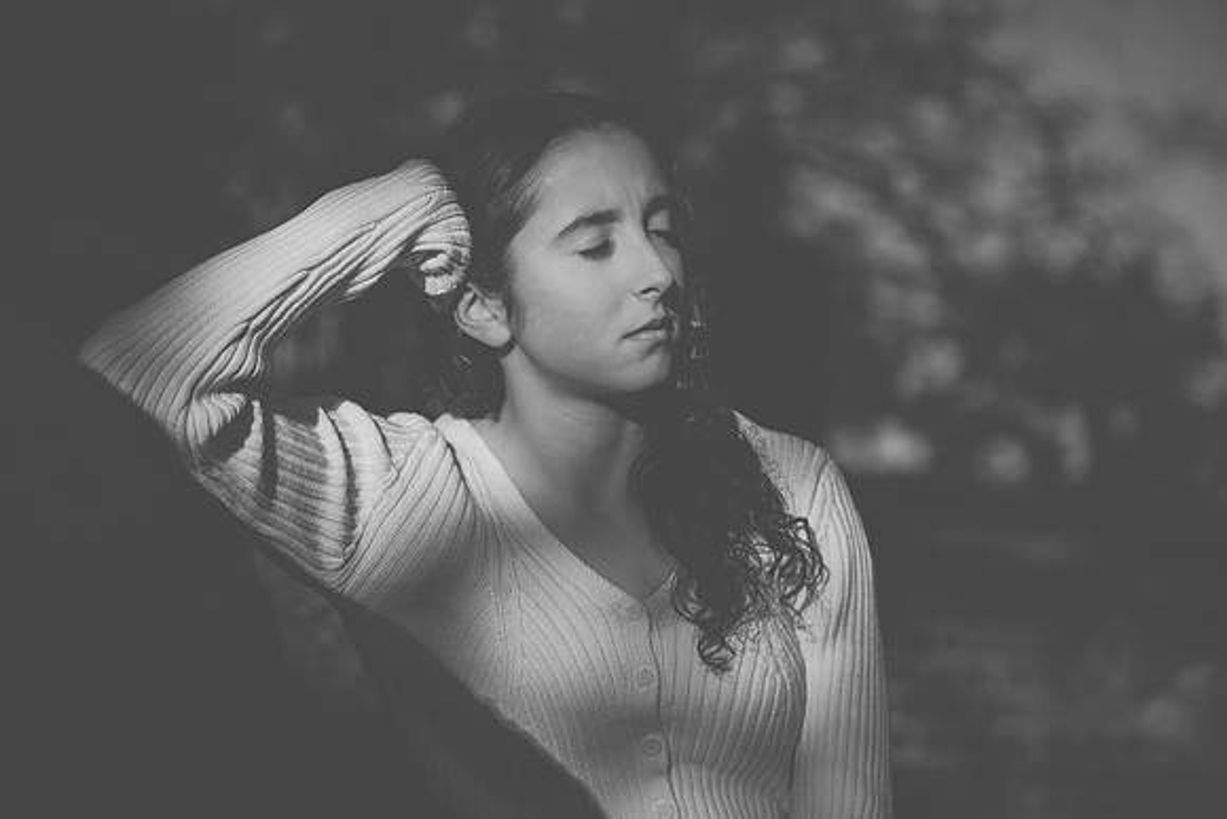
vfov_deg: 15.7
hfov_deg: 23.4
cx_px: 620
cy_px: 364
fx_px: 2964
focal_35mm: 87
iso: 64
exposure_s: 1/1250
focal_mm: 78
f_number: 2.8
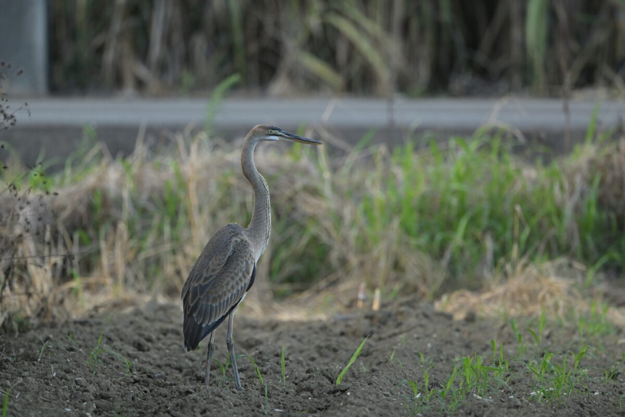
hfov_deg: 2.6
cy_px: 208
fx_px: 13888
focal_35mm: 800
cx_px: 312
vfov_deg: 1.7
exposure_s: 1/400
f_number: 8
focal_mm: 800
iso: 1250
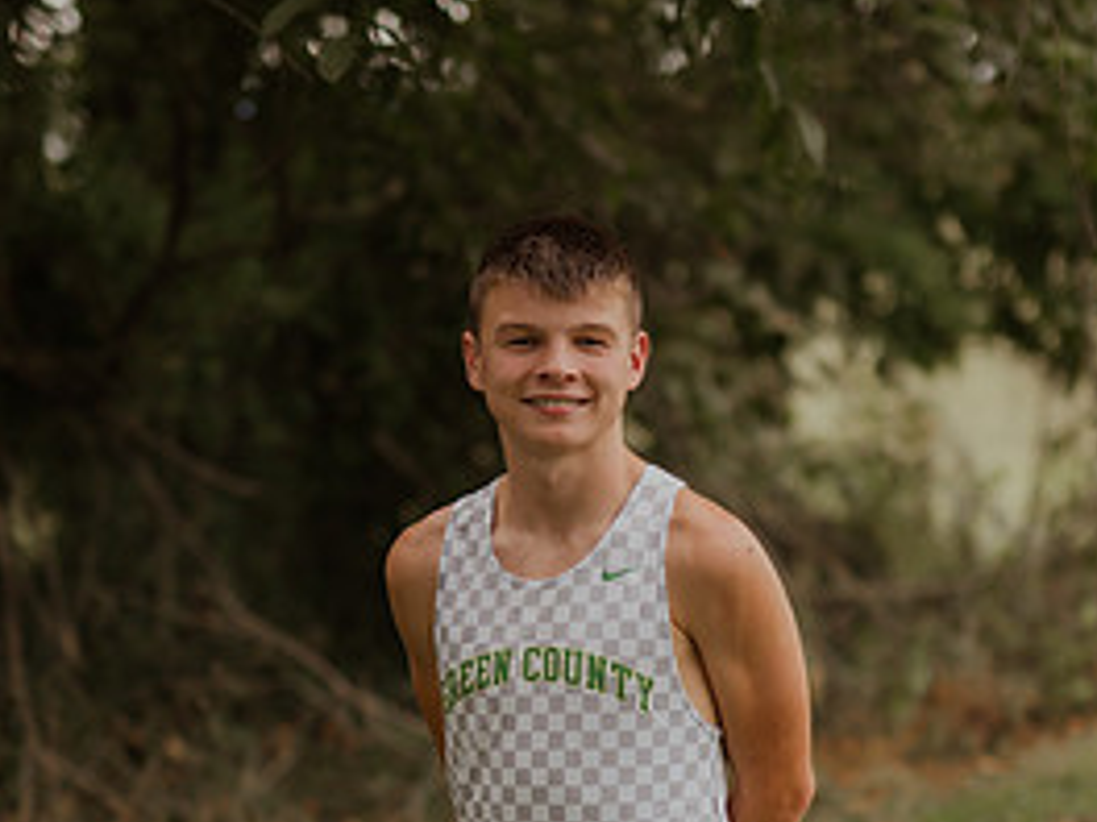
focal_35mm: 123
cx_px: 586
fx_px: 3898
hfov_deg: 16.0
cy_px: 727
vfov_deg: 12.0
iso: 250
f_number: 2.8
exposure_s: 1/1250
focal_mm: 50
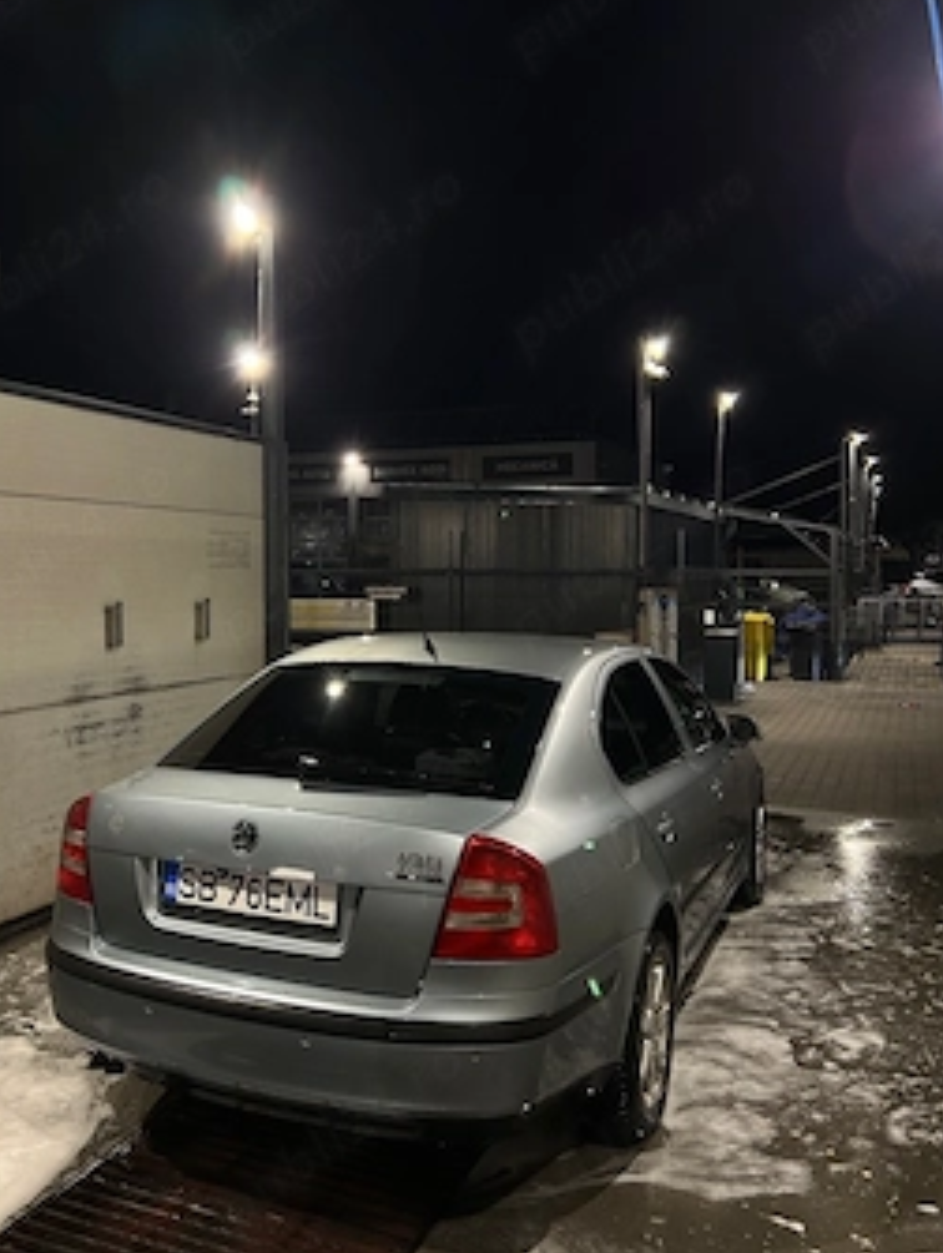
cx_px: 415
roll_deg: -0.3
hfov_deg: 45.4
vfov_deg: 58.3
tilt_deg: -2.0
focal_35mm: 31
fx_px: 1124
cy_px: 598
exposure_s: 1/50
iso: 160
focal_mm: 5.7
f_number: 1.5
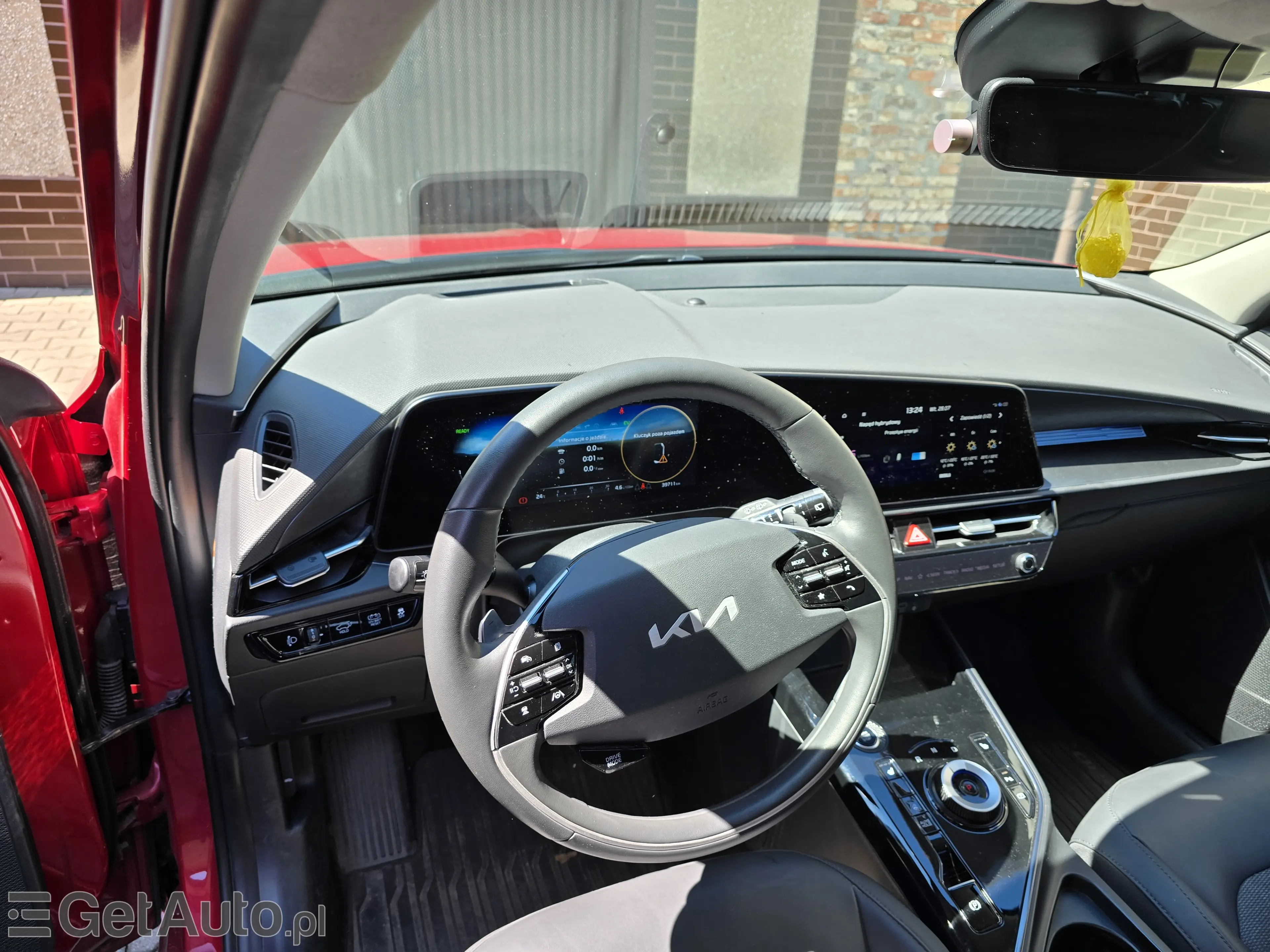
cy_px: 476
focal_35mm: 23
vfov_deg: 58.9
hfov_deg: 73.9
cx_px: 635
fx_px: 844
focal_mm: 6.3
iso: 25
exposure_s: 1/180
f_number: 1.7
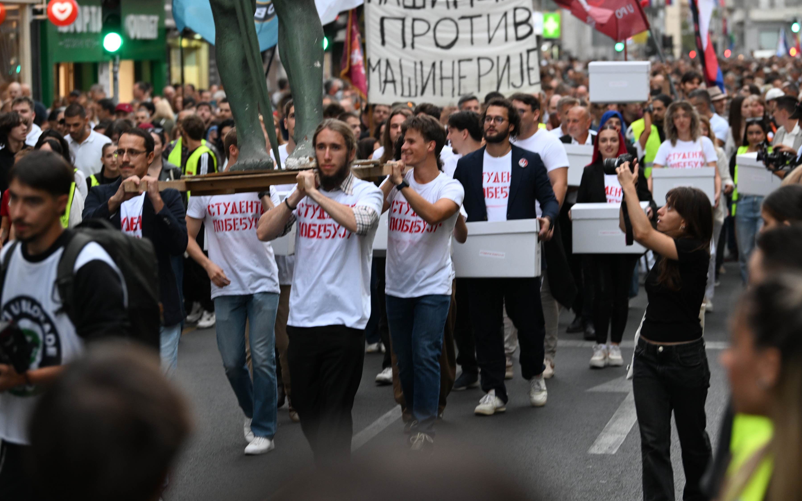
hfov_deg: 15.7
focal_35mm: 133
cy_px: 245
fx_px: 2907
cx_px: 402
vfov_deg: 9.9
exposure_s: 1/200
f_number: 4
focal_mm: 130
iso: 1600
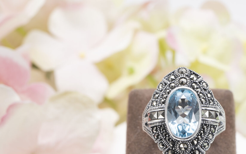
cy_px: 172
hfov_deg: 18.2
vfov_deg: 11.3
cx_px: 179
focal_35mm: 114
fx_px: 764
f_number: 10
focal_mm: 50
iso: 100
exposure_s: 1/100
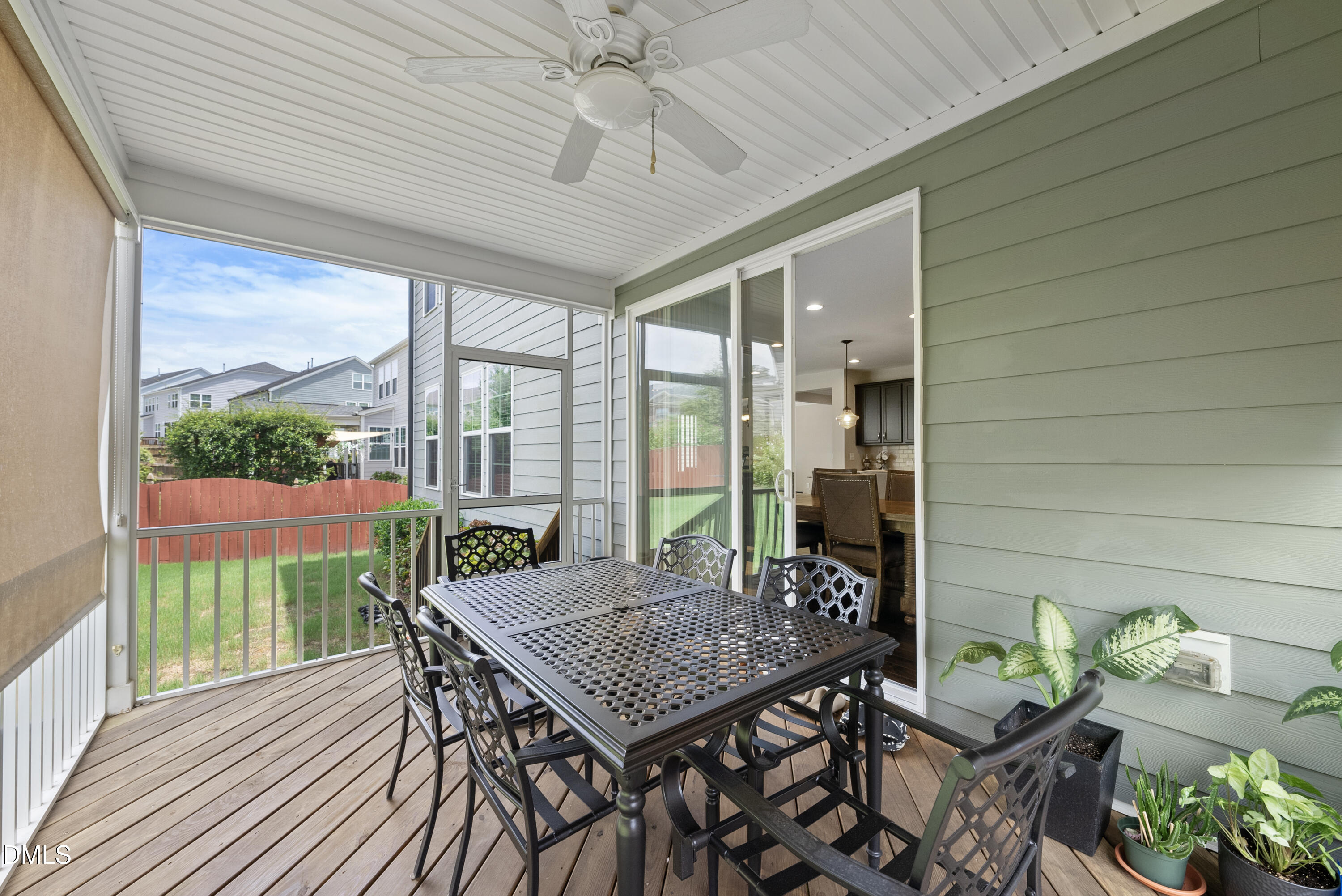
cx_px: 671
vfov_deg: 81.3
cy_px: 448
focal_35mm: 14
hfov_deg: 104.2
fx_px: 522
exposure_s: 1/30
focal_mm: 14
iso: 800
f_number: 7.1
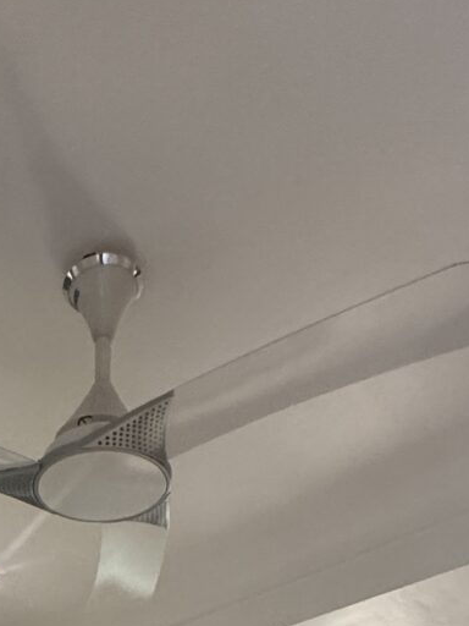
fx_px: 1012
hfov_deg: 25.3
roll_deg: -0.9
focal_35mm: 56
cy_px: 1081
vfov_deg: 22.7
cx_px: 43
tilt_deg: -2.2
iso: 320
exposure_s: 1/100
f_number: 2.2
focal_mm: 2.22
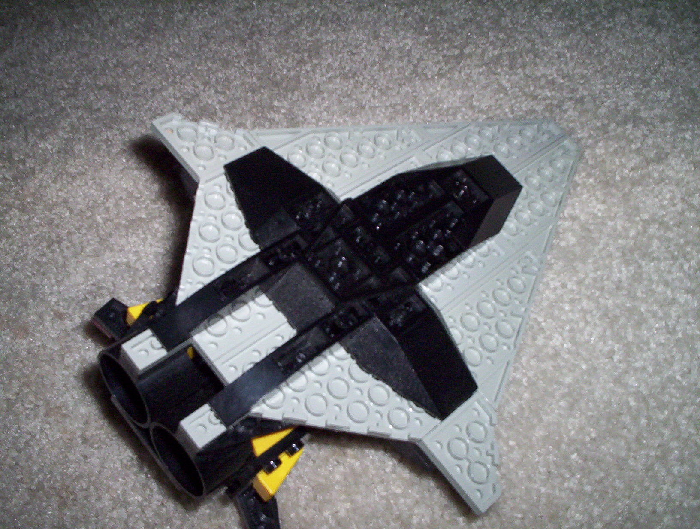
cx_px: 350
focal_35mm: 38
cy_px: 264
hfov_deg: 48.9
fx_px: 770
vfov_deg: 37.9
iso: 140
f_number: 4.5
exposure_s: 1/60
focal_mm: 4.99
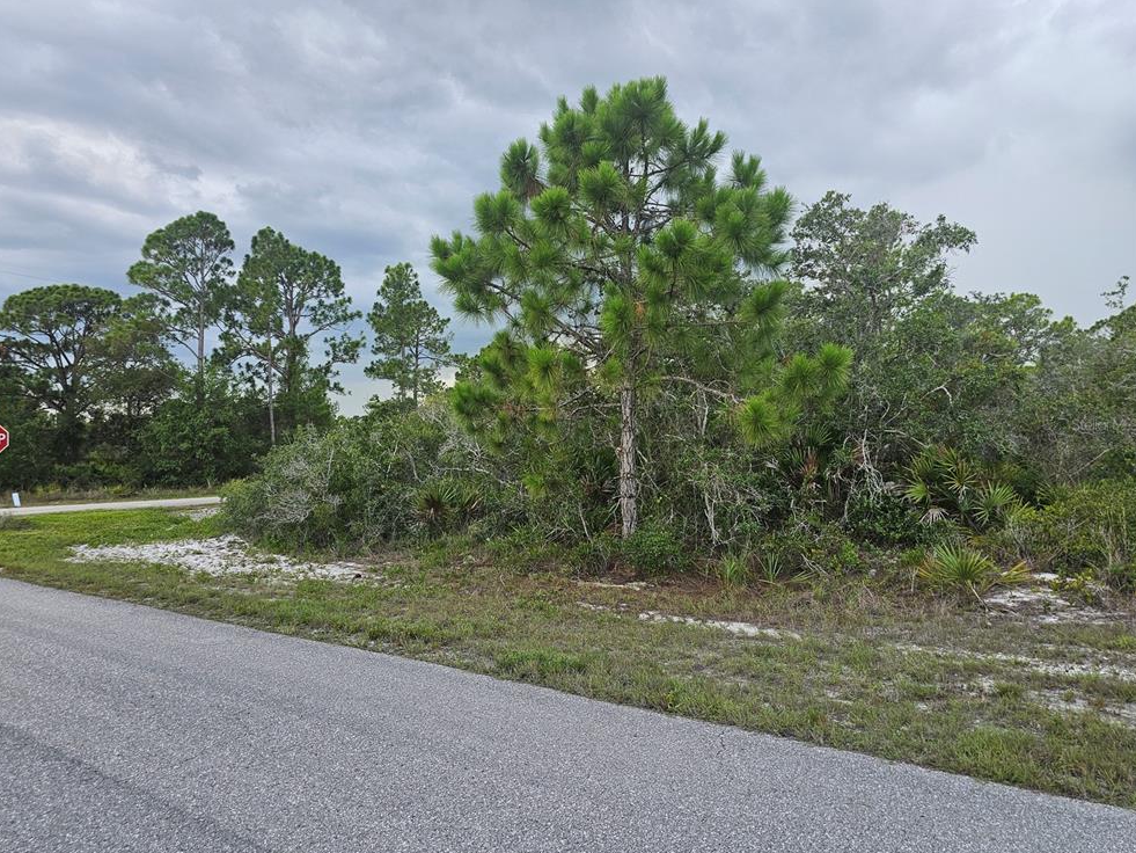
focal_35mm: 24
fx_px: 788
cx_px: 549
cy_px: 424
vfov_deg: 56.8
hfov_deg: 71.6
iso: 64
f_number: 1.7
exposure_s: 1/180
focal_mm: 6.3
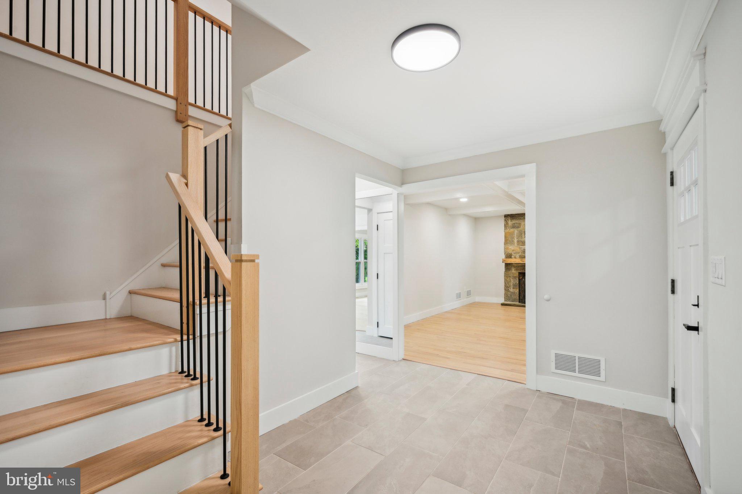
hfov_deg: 98.5
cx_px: 371
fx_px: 319
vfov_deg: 75.5
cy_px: 247
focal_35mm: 16
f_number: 8
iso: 400
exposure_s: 1/15
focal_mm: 15.5
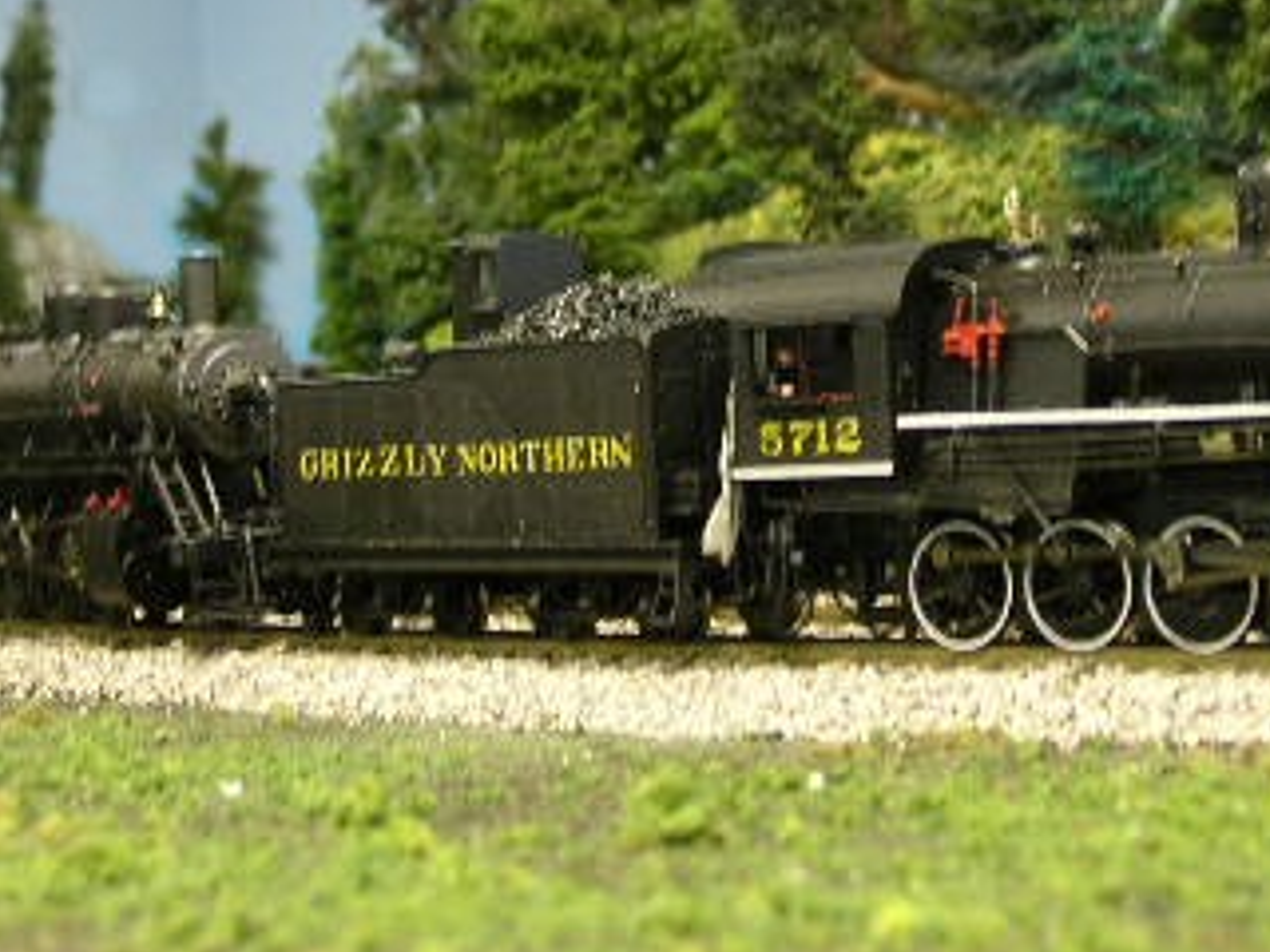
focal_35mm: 104
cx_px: 754
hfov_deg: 18.9
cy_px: 234
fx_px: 3816
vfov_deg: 14.2
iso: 56
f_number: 3
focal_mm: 8.7
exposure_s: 1/4.1
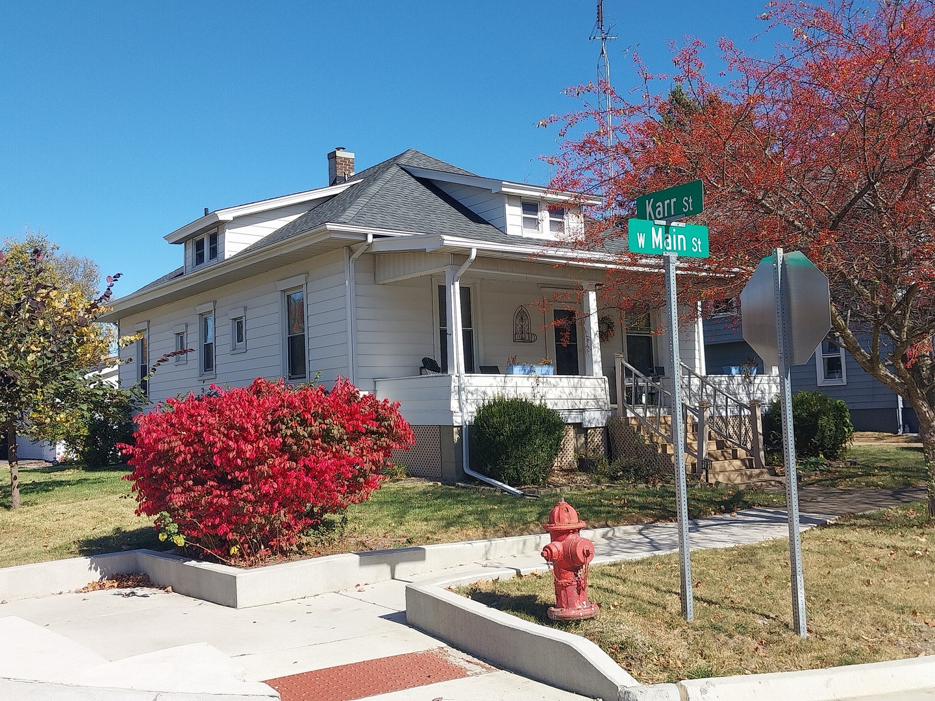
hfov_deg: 67.3
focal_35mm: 26
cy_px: 350
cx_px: 468
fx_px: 702
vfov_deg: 53.1
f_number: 1.8
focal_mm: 4
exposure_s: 1/704
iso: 20
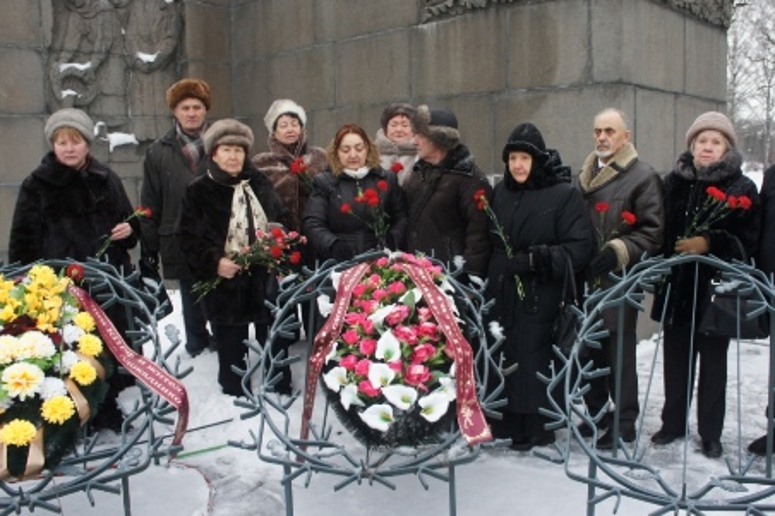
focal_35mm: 30
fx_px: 646
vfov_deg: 43.6
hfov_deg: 61.8
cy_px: 245
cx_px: 422
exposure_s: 1/40
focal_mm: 18
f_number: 4.5
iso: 200
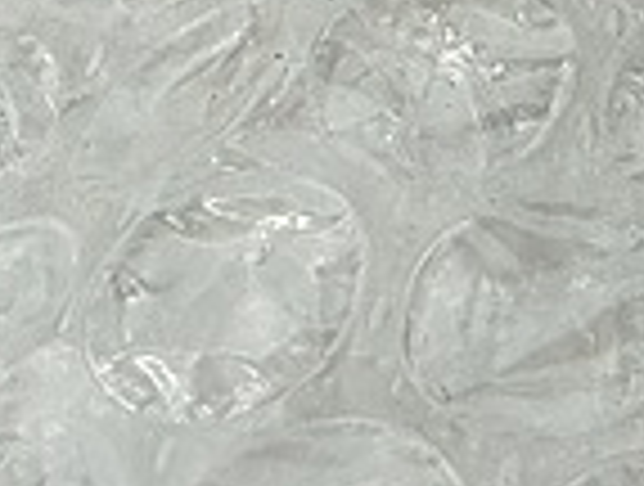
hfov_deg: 14.4
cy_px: -140
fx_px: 2164
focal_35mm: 116
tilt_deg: -52.6
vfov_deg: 12.4
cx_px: 1238
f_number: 2.2
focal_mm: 2.22
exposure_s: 1/121
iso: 160
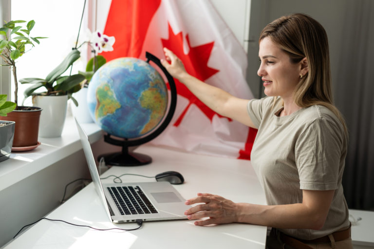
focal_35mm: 50
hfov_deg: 39.6
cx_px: 187
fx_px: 519
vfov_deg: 27.0
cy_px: 124
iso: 100
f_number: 2.8
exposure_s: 1/320
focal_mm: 50
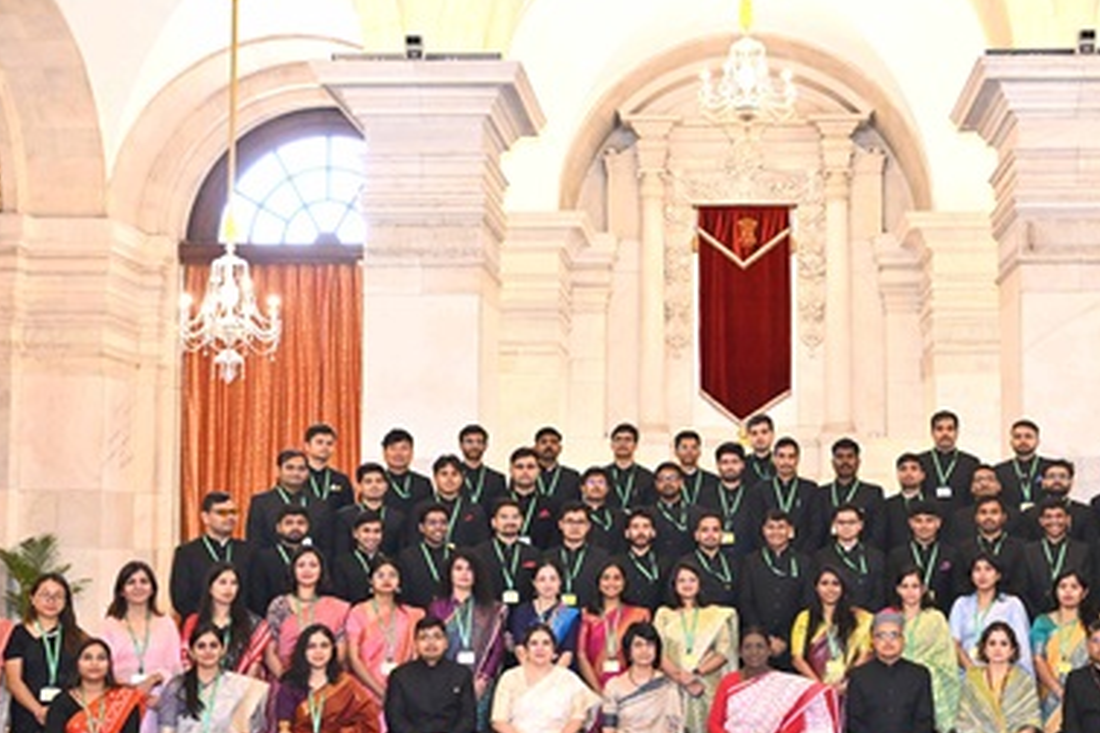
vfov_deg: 29.0
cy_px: 503
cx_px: 733
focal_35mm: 46
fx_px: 1405
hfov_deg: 42.2
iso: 2000
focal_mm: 29
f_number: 4
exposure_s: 1/160
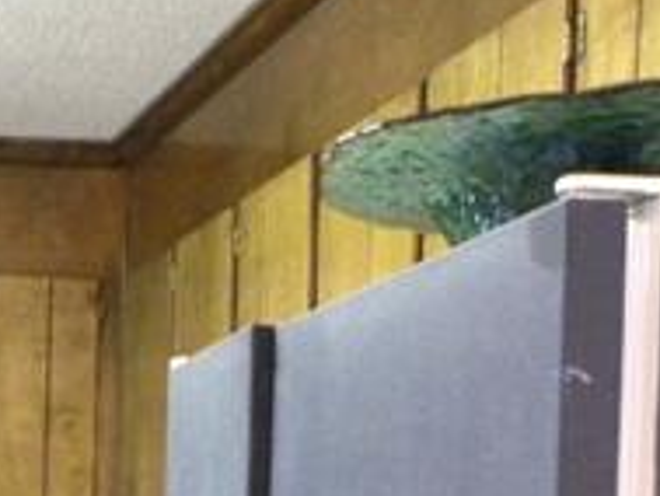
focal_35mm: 88
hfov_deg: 18.7
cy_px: 681
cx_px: -419
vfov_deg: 15.8
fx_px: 1679
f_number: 2.8
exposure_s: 1/9.6
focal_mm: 4.6
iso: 443
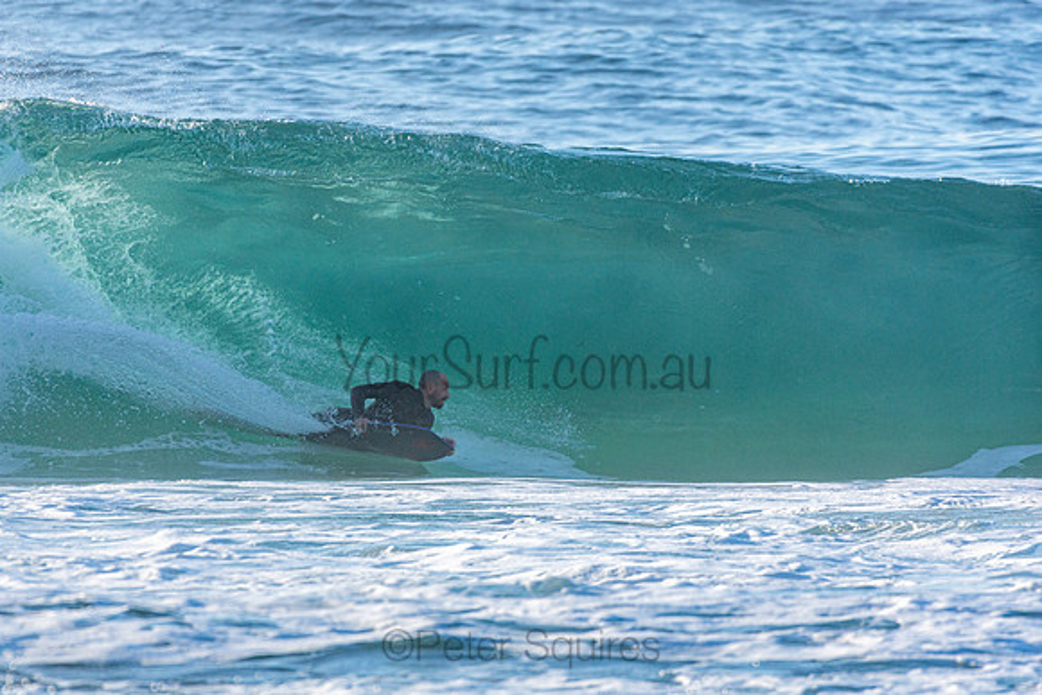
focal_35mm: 750
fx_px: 21712
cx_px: 521
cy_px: 348
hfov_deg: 2.7
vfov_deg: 1.8
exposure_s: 1/1250
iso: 280
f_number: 5.6
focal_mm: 500
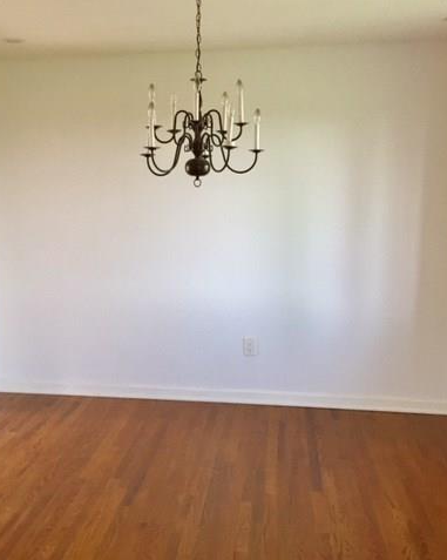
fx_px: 629
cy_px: 279
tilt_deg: -5.6
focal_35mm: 38
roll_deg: -1.8
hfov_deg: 38.9
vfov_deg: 48.0
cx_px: 176
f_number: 2.2
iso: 40
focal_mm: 4.15
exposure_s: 1/30
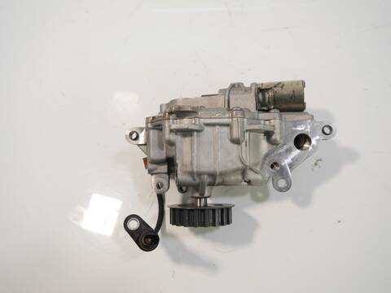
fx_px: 339
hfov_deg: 60.0
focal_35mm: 30
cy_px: 146
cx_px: 196
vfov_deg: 46.8
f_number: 3.5
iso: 320
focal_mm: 15
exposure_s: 1/60
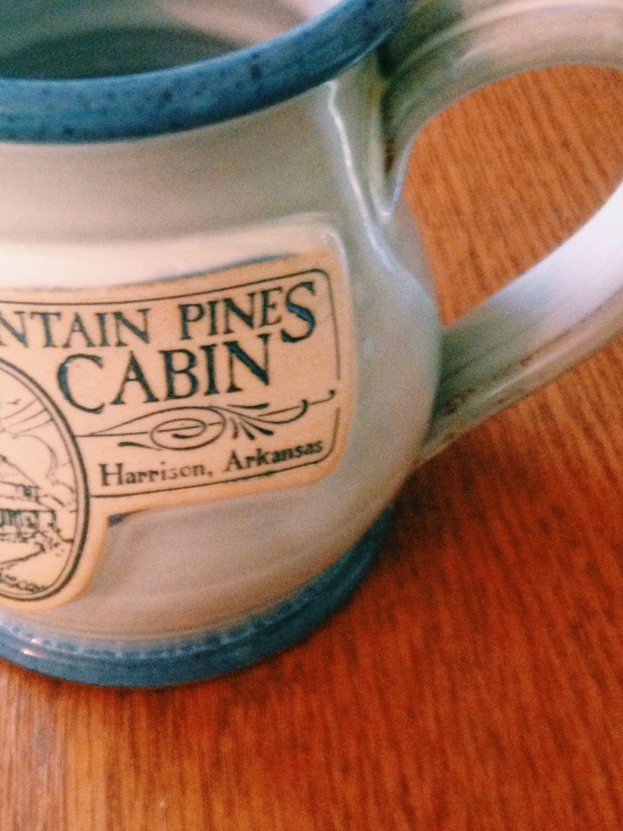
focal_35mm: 50
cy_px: 381
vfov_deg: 38.2
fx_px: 1200
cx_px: 210
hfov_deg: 28.9
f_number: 2.4
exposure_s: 1/20
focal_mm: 4.12
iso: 400
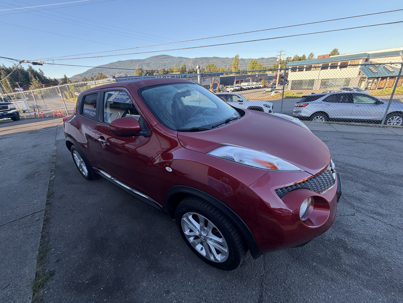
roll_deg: +5.1
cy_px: 152
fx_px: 163
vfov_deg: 85.7
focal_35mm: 14
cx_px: 202
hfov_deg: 102.1
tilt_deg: -24.8
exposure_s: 1/219
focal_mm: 2.22
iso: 40
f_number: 2.2
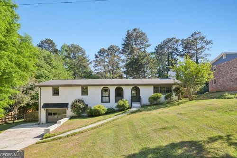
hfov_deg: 78.6
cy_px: 79
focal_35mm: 22
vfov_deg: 57.2
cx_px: 118
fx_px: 145
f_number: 8
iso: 400
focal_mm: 22
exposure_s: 1/640
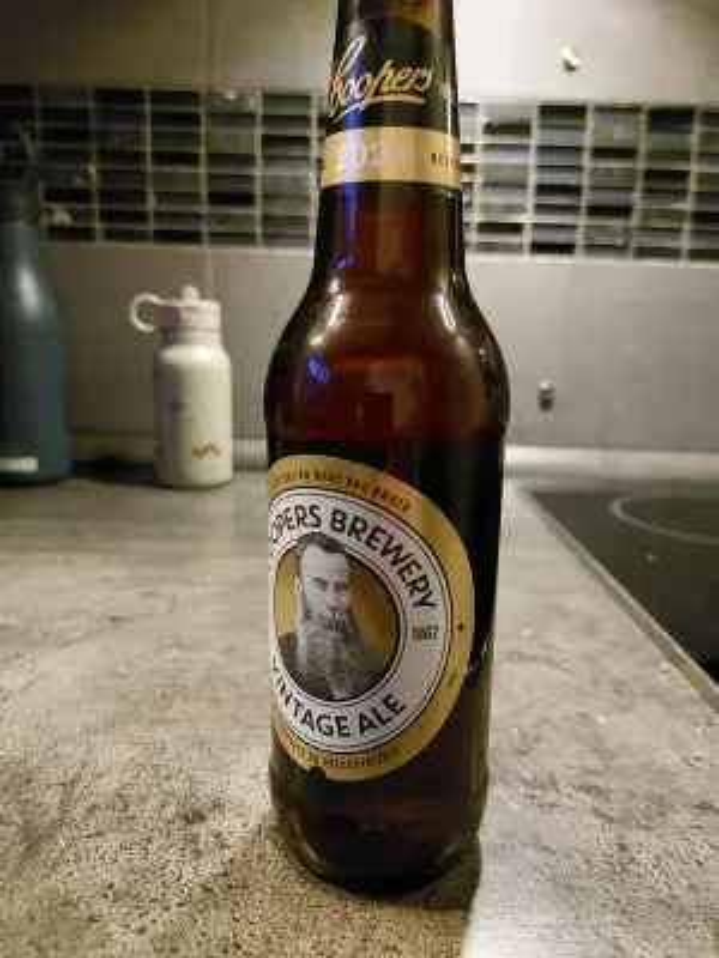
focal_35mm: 24
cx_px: 360
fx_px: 665
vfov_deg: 71.6
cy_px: 479
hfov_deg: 56.8
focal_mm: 5.23
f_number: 1.8
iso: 2000
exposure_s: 1/25
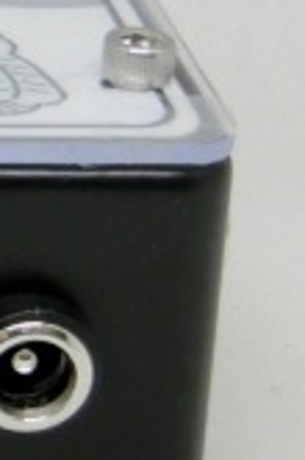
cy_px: 155
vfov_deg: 9.9
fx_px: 2667
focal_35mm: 209
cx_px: -557
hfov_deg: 6.1
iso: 320
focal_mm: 9.3
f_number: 4.7
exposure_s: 1/125
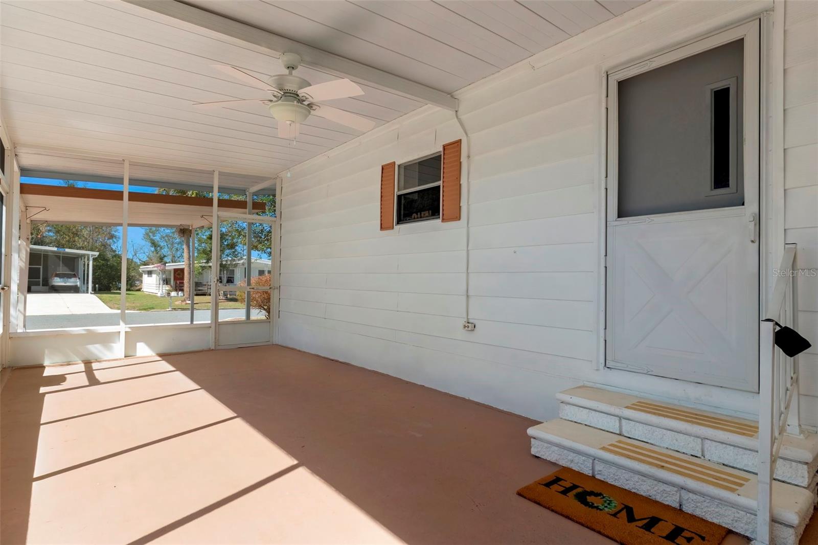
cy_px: 272
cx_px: 409
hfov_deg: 90.0
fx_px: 409
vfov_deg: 67.4
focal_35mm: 18
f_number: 8
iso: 800
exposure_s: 1/2000
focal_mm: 12
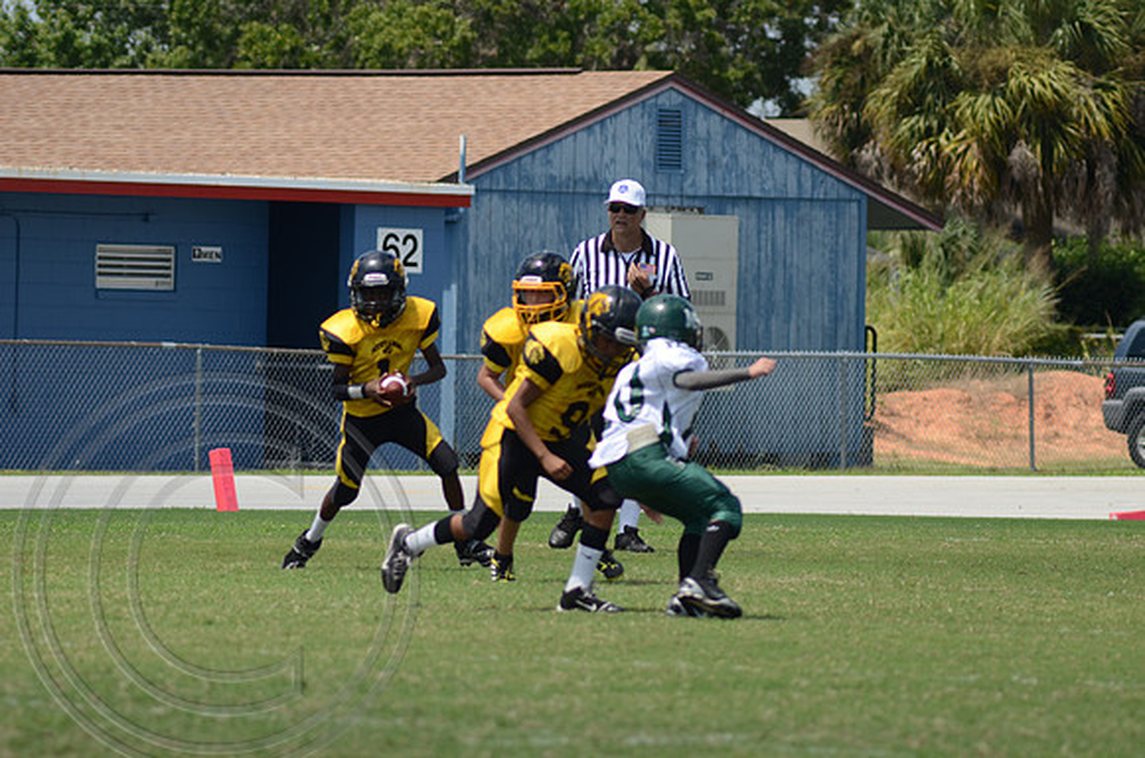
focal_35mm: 330
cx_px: 572
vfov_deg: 4.1
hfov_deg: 6.3
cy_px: 379
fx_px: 10473
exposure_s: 1/800
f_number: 6.3
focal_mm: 220
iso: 200
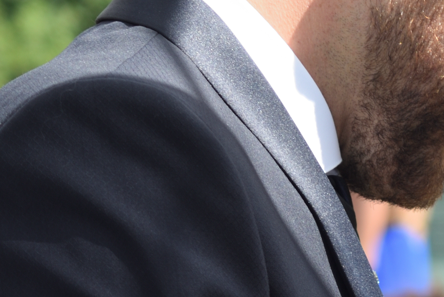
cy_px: 319
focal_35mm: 362
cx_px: 748
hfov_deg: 5.6
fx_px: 4467
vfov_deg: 3.8
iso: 100
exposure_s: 1/200
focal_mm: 75
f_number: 8
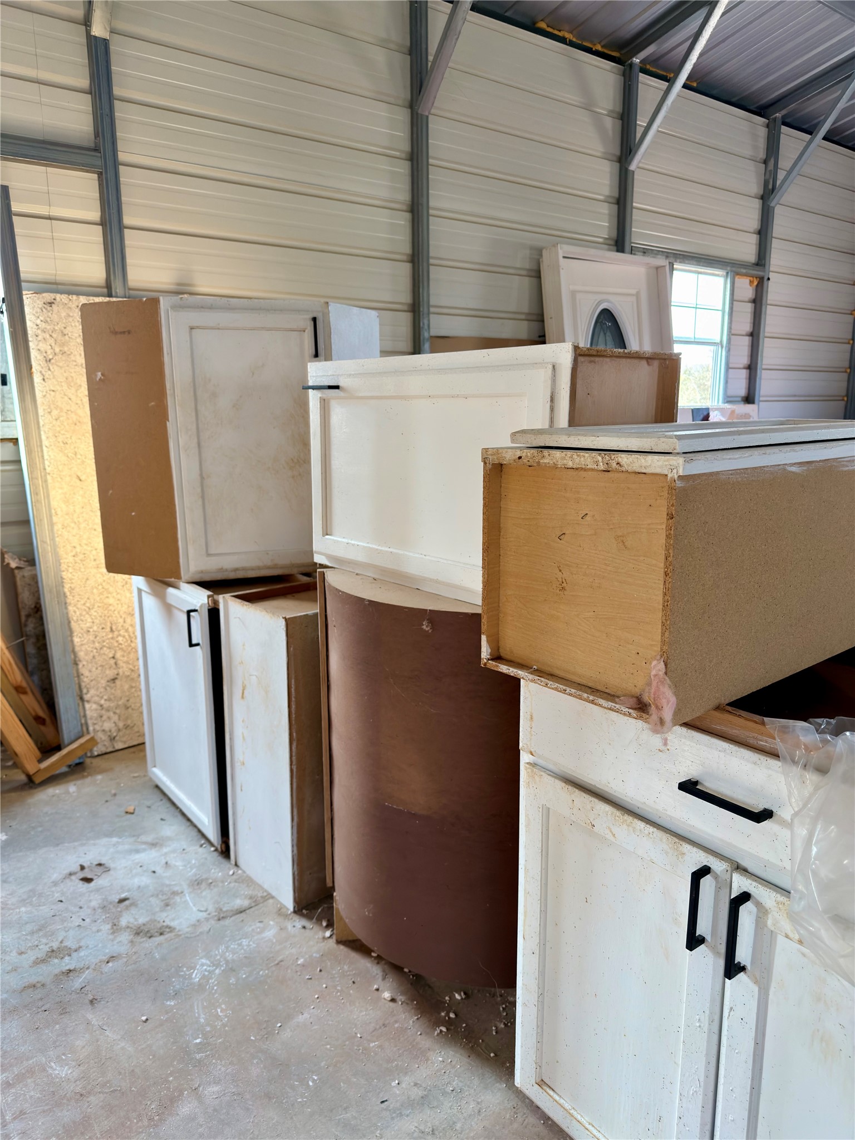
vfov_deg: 71.6
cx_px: 428
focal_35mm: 24
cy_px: 570
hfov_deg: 56.8
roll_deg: +0.6
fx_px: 790
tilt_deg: -11.7
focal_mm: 6.76
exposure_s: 1/93
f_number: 1.78
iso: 200
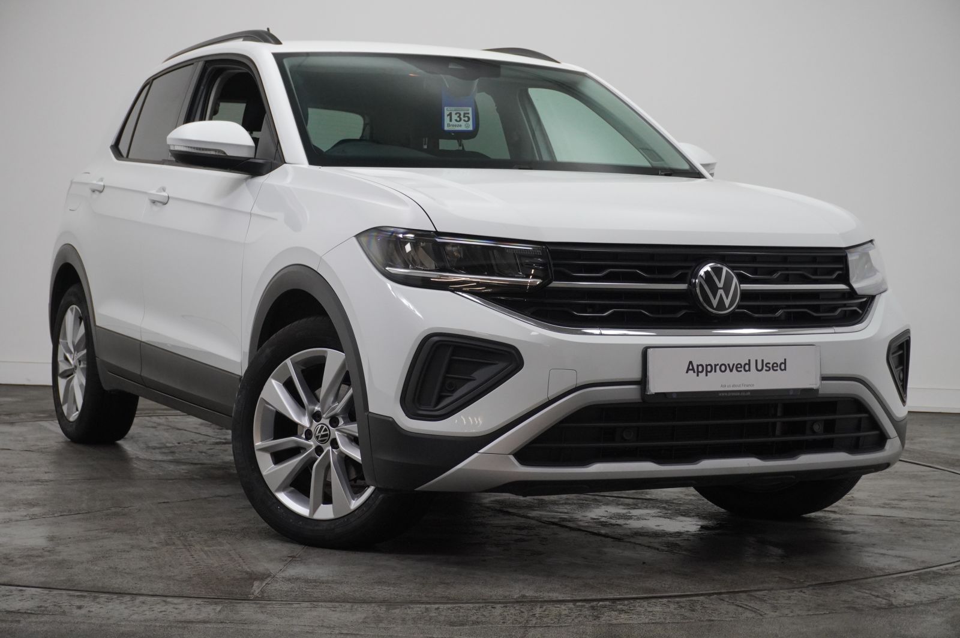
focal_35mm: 66
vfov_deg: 20.6
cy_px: 319
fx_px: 1759
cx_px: 480
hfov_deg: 30.5
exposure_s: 1/200
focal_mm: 44
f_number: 5.6
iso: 1600
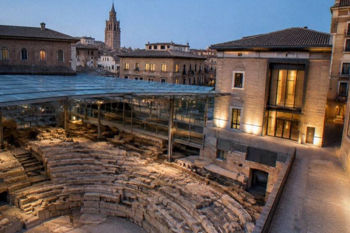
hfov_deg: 47.3
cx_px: 152
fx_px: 399
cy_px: 133
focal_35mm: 41
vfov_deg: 32.6
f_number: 6.3
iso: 1600
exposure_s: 1/60
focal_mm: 35
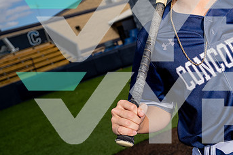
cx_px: 191
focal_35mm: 49
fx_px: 317
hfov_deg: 38.6
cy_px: 26
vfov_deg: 26.9
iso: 100
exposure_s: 1/1250
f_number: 4
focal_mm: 29
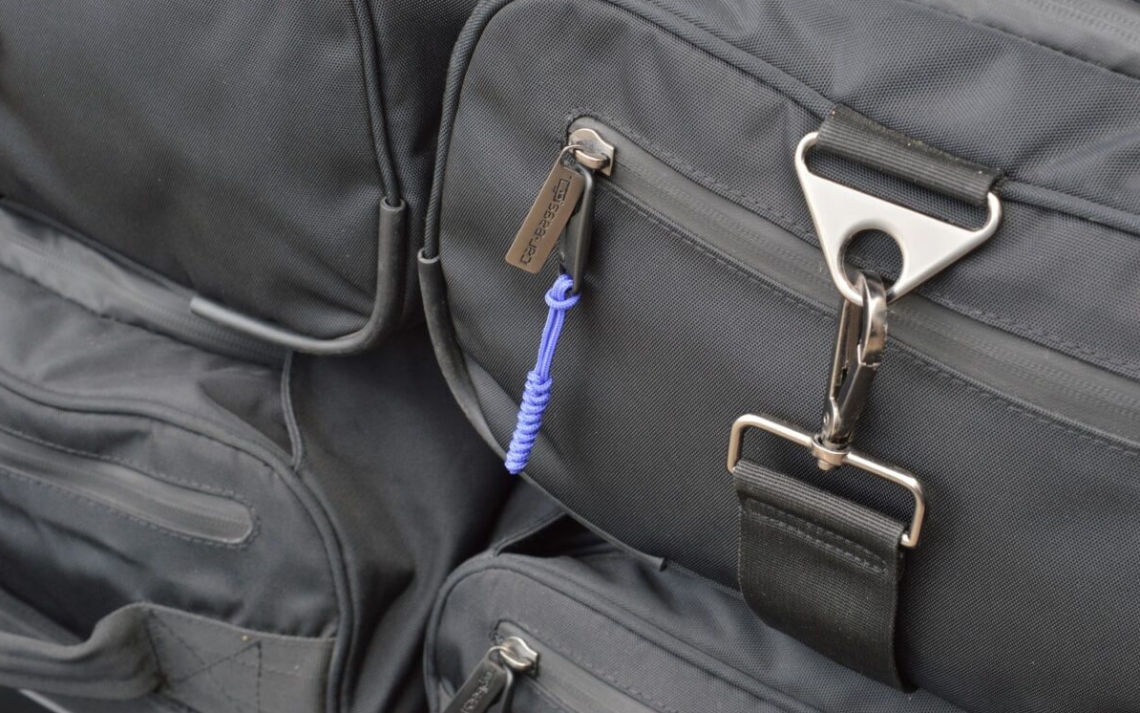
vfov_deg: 15.4
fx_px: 2625
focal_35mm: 85
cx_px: 568
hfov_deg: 24.5
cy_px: 333
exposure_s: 1/25
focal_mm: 55
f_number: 11
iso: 200
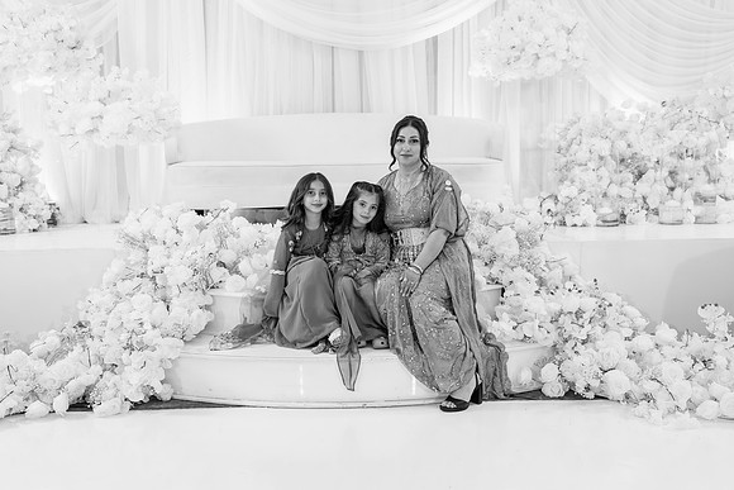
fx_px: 795
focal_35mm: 39
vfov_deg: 34.2
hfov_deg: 49.5
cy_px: 245
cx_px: 367
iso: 500
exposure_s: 1/160
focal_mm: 39
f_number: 2.8
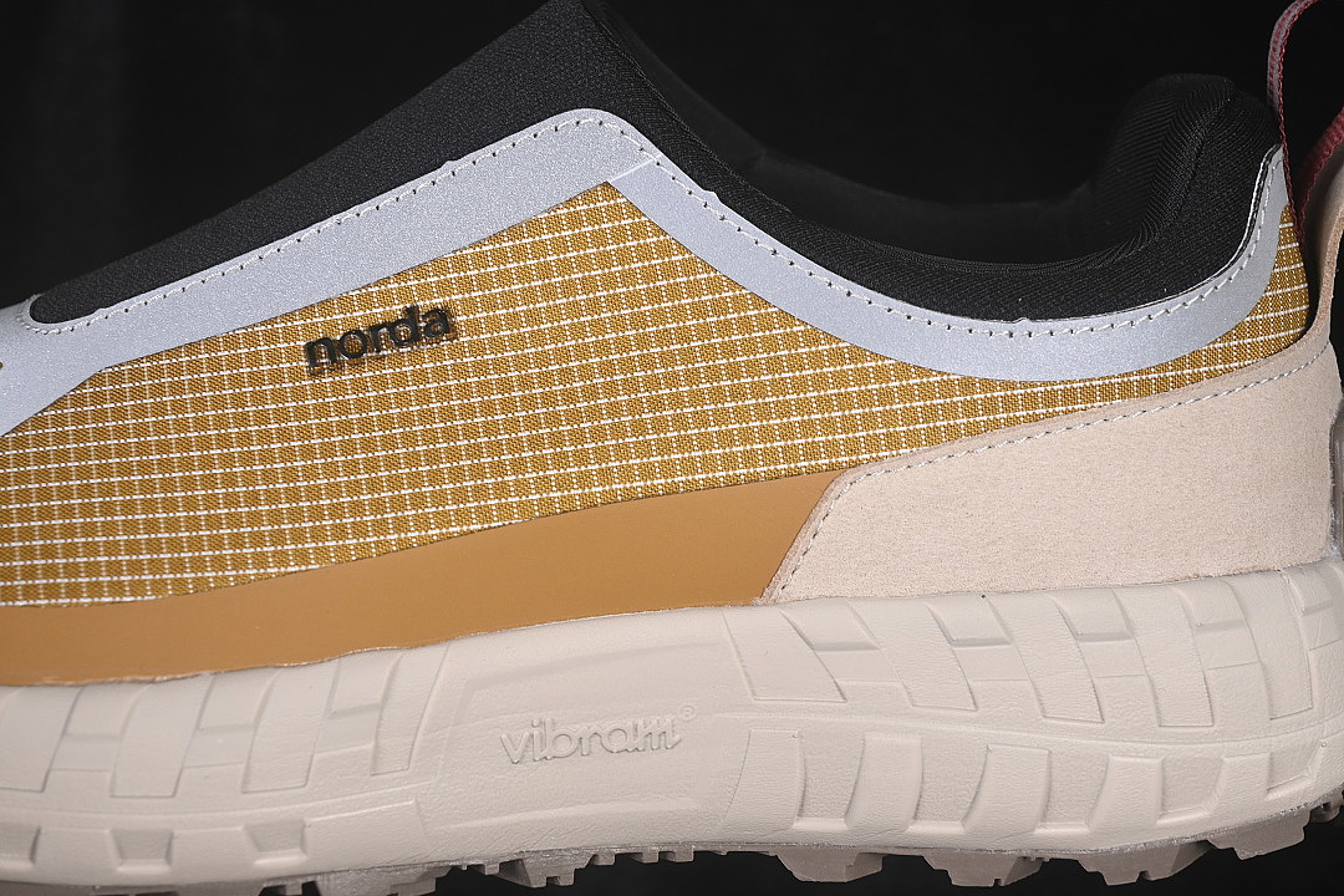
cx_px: 672
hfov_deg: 27.0
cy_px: 448
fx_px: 2800
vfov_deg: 18.2
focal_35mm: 75
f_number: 7.1
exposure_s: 1/80
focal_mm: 50
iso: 160
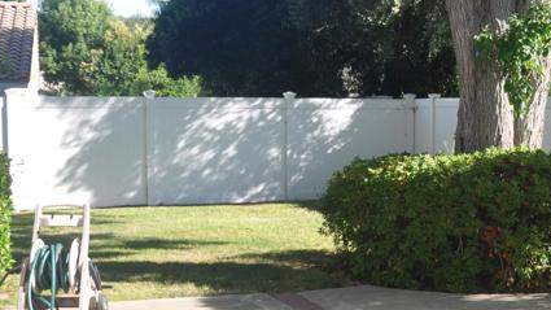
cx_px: 550
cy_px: 191
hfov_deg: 29.0
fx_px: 993
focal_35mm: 68
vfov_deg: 17.7
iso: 200
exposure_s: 1/200
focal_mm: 18
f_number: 7.1
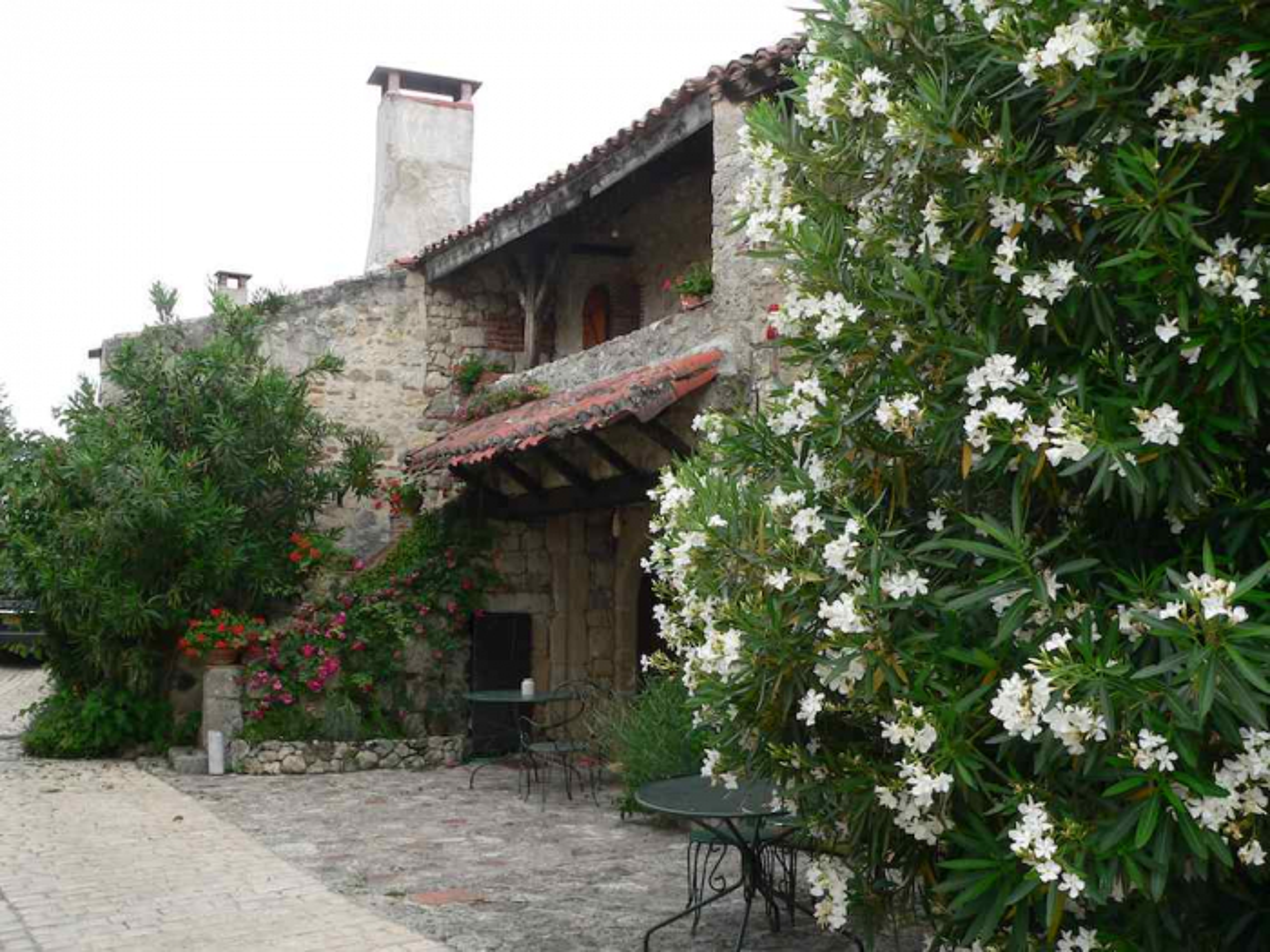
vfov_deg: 39.7
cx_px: 635
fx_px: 1321
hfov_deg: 51.4
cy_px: 476
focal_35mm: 36
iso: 80
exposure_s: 1/125
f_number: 3.7
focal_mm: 6
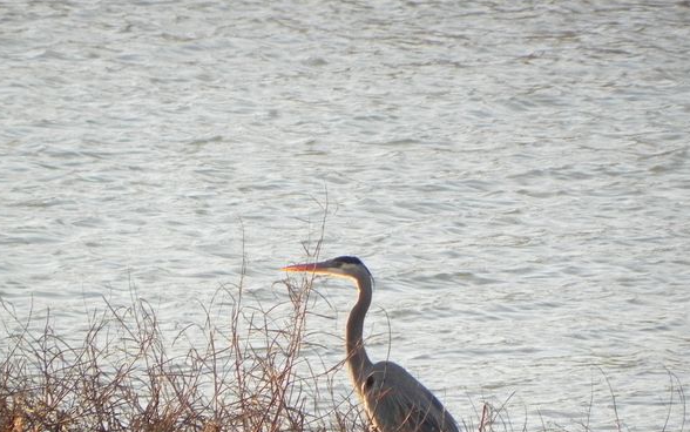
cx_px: 327
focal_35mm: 977
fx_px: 18379
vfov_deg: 1.3
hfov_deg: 2.2
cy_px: 269
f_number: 5
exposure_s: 1/286
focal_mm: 120
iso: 160
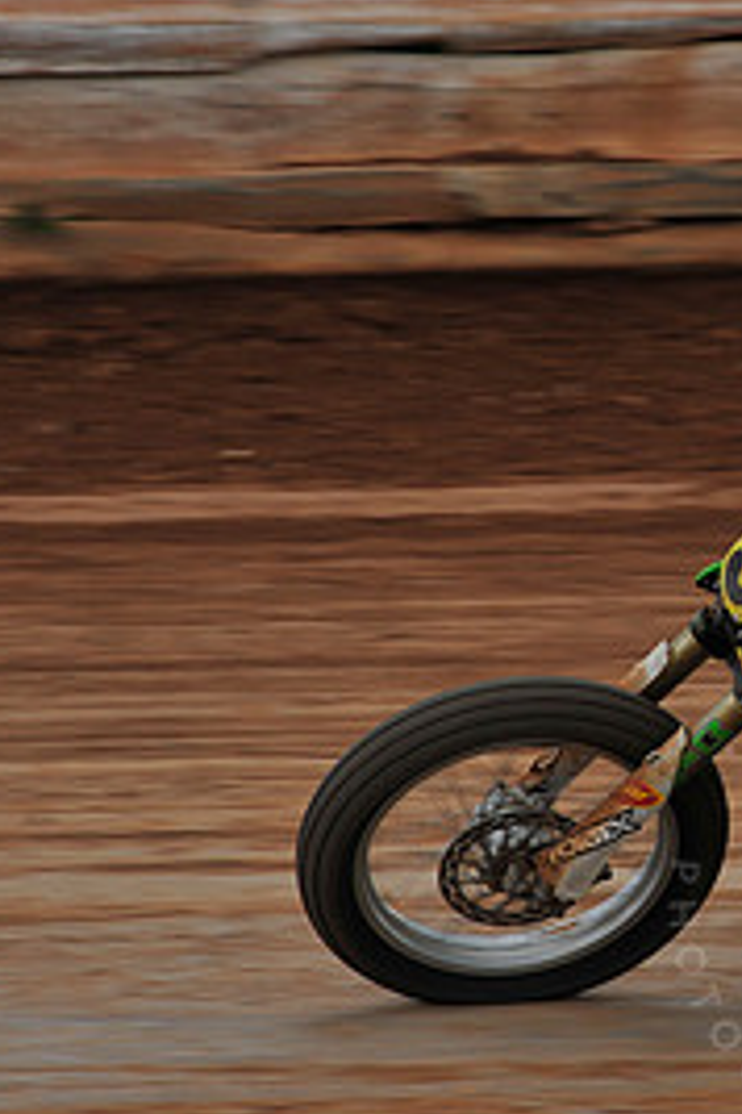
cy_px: 513
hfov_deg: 3.2
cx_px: 917
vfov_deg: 4.7
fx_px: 13448
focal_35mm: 435
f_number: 10
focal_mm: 200
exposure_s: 1/400
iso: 400
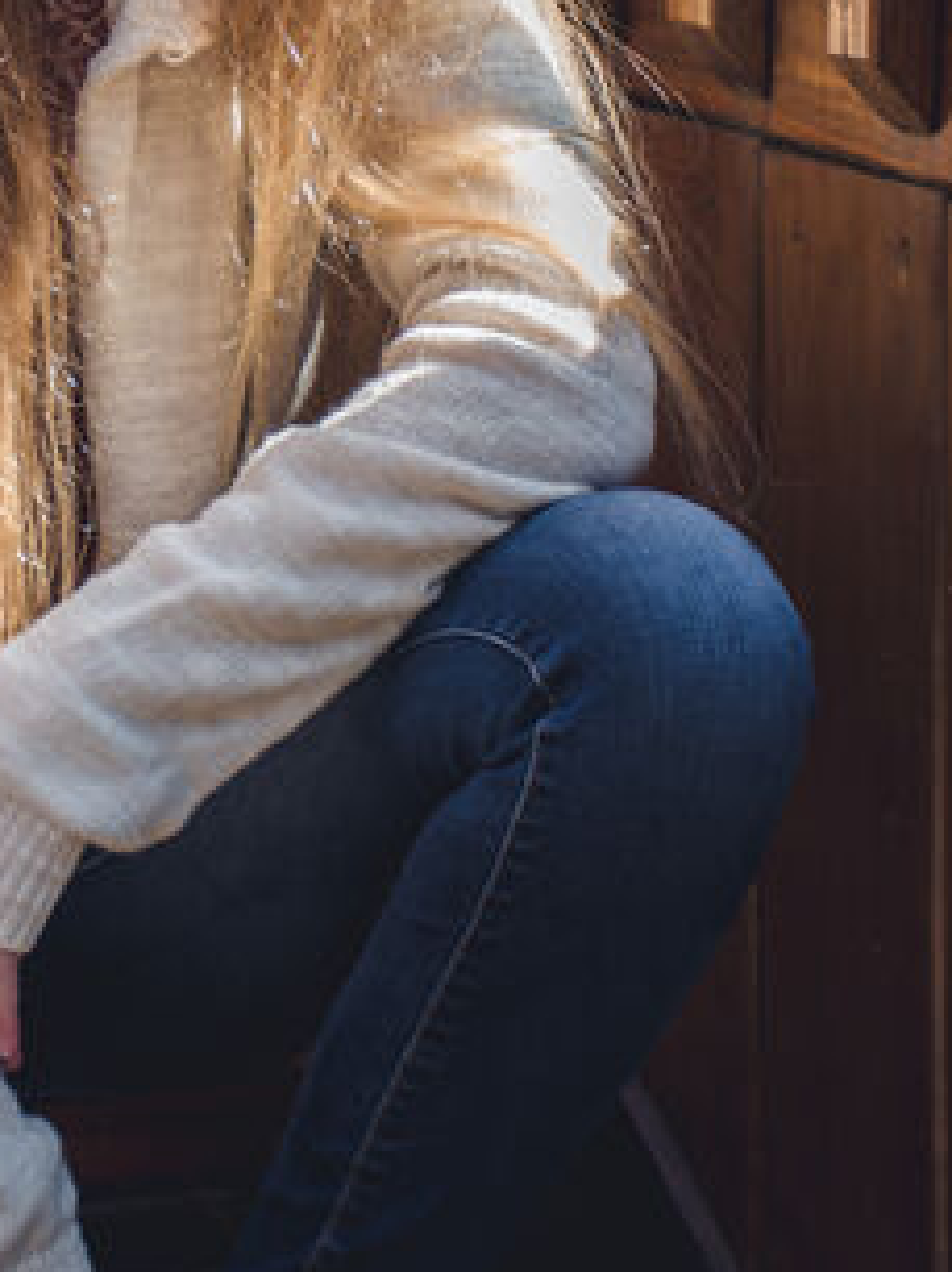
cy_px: 137
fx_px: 4920
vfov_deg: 14.6
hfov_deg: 11.0
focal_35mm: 134
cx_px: 156
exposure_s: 1/125
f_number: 4.5
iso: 100
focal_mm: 45
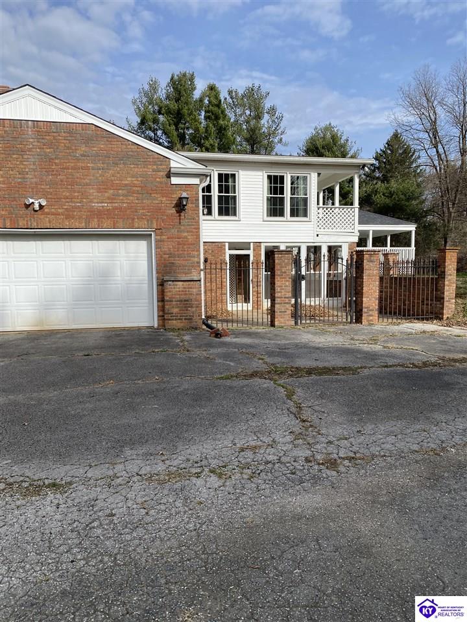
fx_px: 468
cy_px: 311
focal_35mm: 26
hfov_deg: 53.1
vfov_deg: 67.3
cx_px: 234
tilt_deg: -5.4
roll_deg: +0.9
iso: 32
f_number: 1.8
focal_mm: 4.25
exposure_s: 1/3040
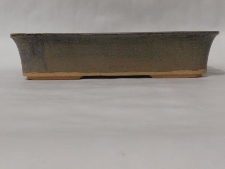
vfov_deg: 23.7
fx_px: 403
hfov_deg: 31.2
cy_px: 84
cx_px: 112
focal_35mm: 62
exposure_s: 1/1300
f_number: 14
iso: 640
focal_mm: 31
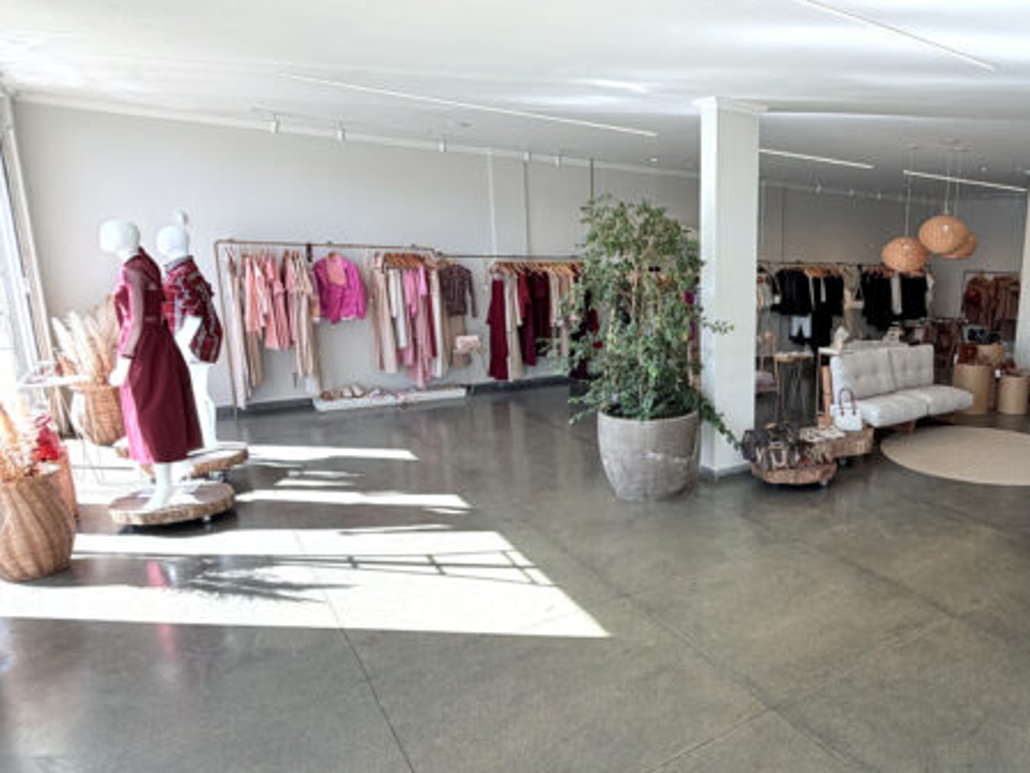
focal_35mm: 24
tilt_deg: -11.9
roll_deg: -0.3
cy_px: 391
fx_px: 714
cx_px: 807
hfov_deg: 65.8
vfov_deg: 56.8
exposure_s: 1/181
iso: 40
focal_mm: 2.22
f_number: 2.2
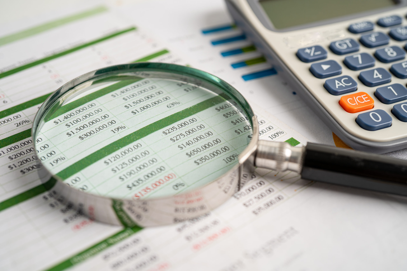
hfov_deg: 39.6
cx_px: 204
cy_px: 136
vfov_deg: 27.0
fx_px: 565
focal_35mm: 50
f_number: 4.5
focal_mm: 50
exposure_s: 1/60
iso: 100
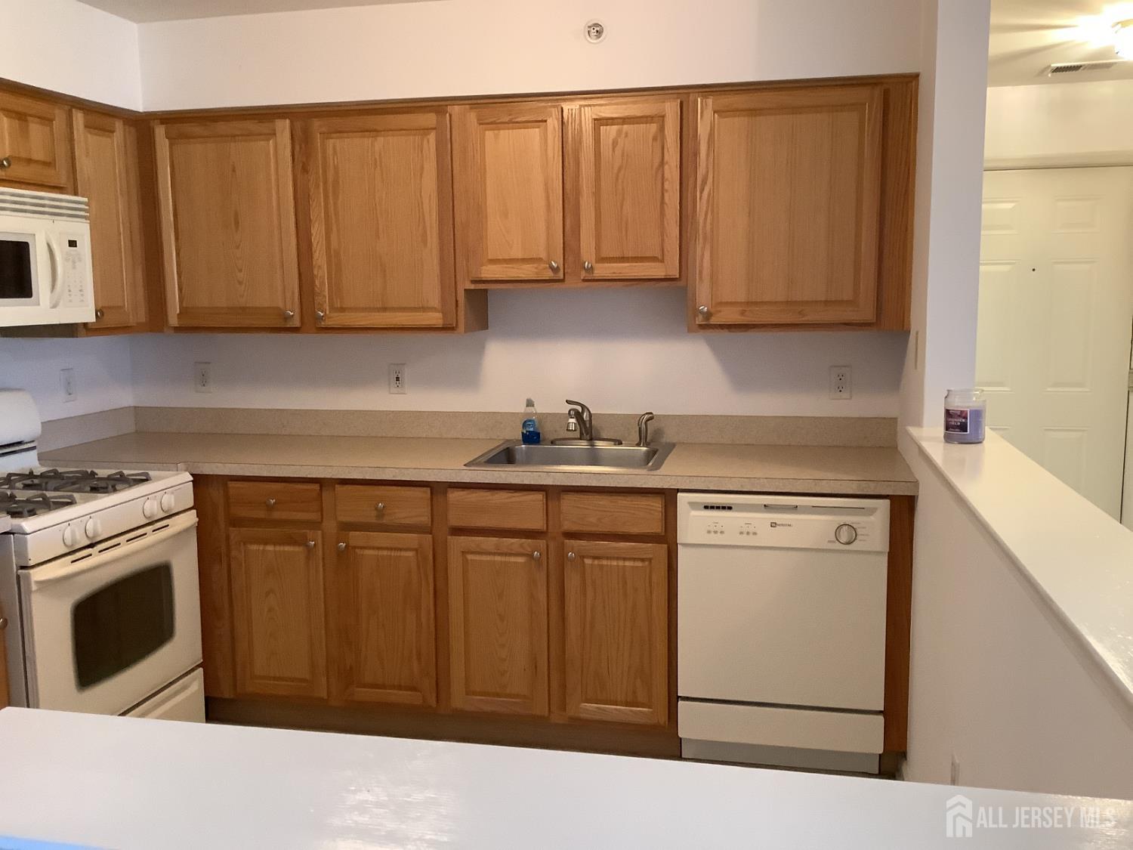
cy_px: 425
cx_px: 566
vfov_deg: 45.4
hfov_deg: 58.4
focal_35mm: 31
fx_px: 1015
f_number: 2.4
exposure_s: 1/50
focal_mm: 3.3
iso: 320
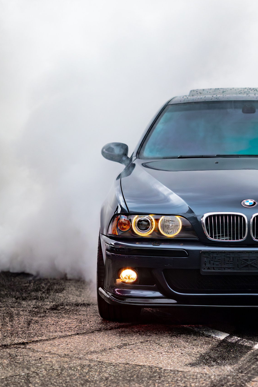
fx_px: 1441
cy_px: 185
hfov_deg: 10.2
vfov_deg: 15.3
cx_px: 236
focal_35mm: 134
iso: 800
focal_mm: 85
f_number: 2.2
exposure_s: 1/640
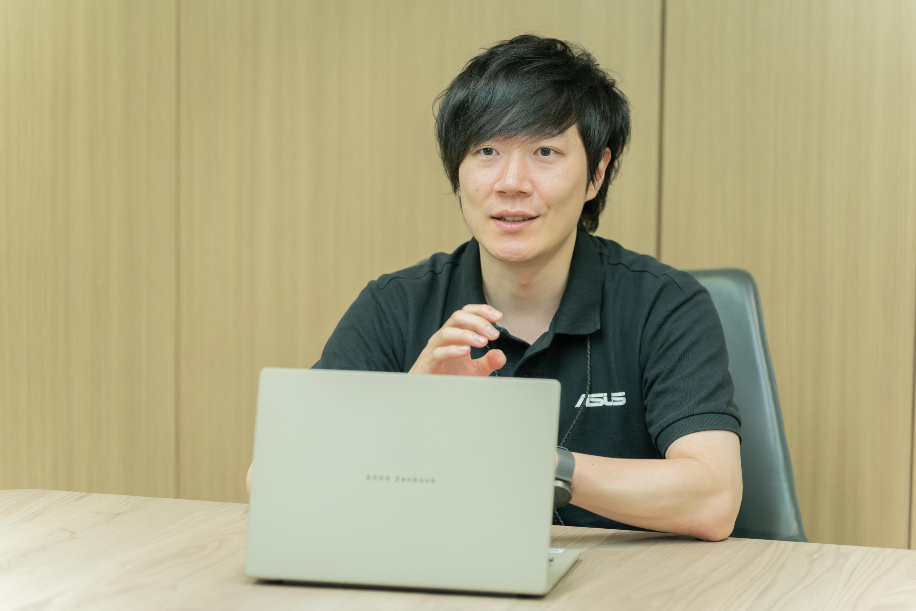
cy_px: 306
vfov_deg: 11.5
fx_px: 3028
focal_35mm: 119
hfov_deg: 17.2
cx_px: 458
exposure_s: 1/250
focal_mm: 119
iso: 1600
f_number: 2.8
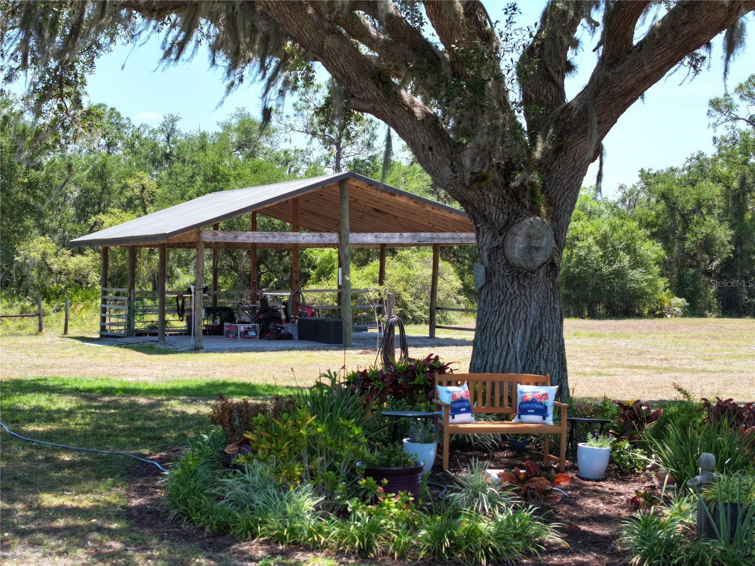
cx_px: 378
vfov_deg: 21.0
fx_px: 1527
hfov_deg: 27.8
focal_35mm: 70
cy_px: 283
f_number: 2.8
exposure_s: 1/640
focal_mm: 19.35
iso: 200
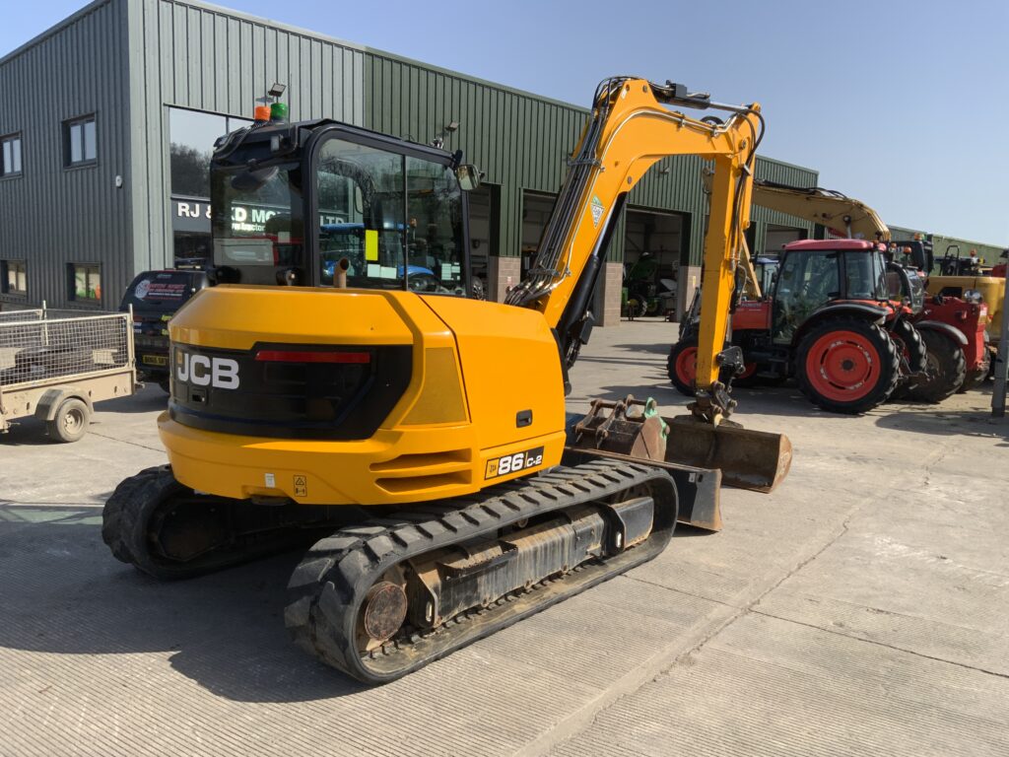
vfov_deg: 48.2
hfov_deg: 61.7
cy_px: 378
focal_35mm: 29
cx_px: 504
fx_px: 845
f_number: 1.8
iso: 16
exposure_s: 1/1490
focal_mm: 3
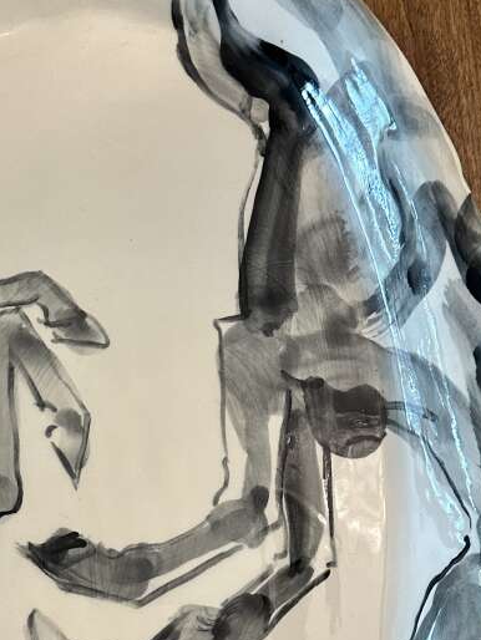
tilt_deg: -75.3
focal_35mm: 56
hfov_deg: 25.8
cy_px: 458
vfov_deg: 33.8
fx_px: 1037
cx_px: 121
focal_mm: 6.86
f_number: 1.78
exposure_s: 1/60
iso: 500
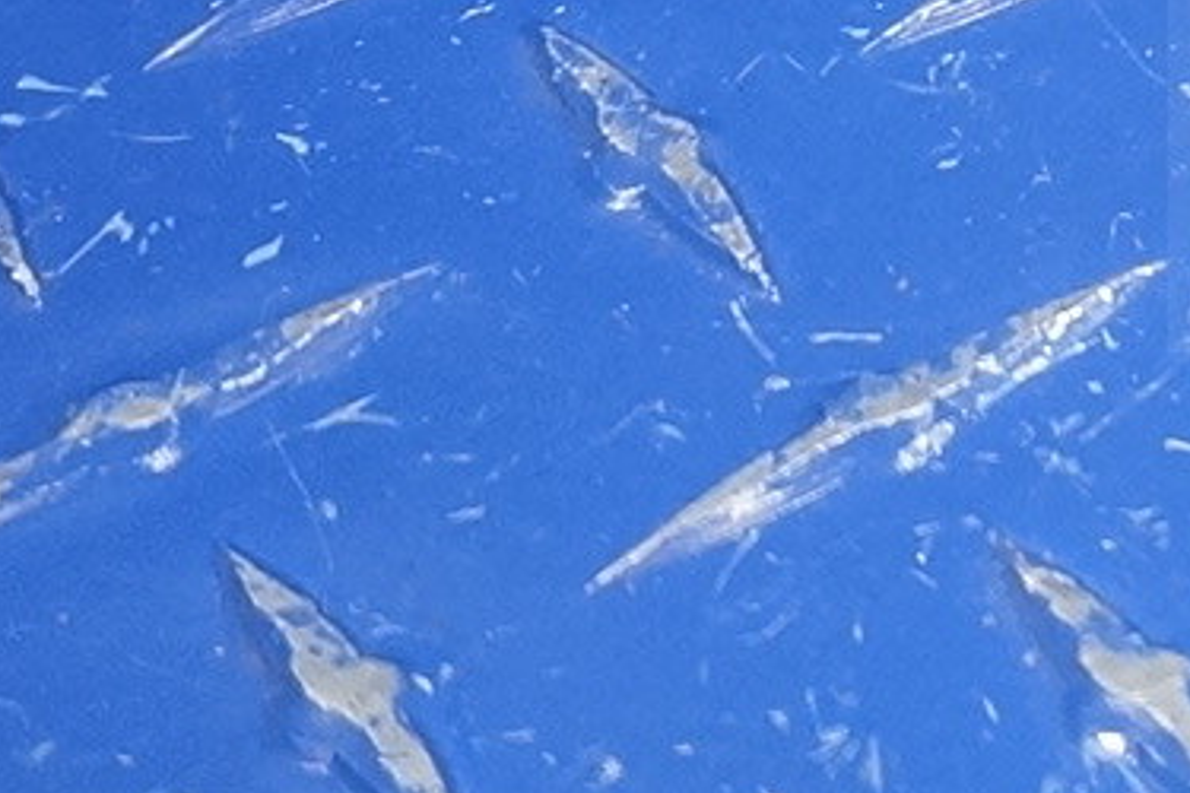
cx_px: 3503
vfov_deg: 6.1
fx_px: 6784
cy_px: -1719
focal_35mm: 205
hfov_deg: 8.5
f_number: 5
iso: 800
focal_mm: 21
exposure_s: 1/100
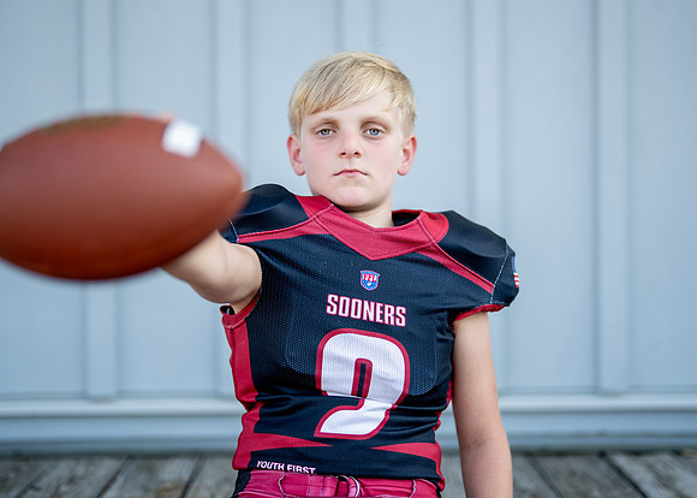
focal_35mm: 59
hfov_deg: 33.3
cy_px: 228
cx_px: 355
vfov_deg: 24.1
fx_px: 1166
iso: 100
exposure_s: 1/2000
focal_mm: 50
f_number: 1.2
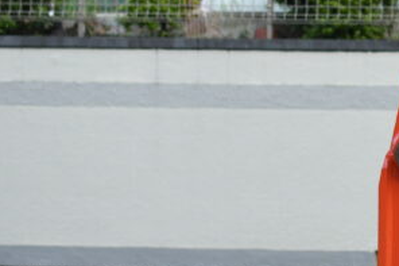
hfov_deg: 10.7
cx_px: 687
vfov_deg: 7.5
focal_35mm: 182
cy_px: 44
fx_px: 2013
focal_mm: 35
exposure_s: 1/500
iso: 250
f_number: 2.8
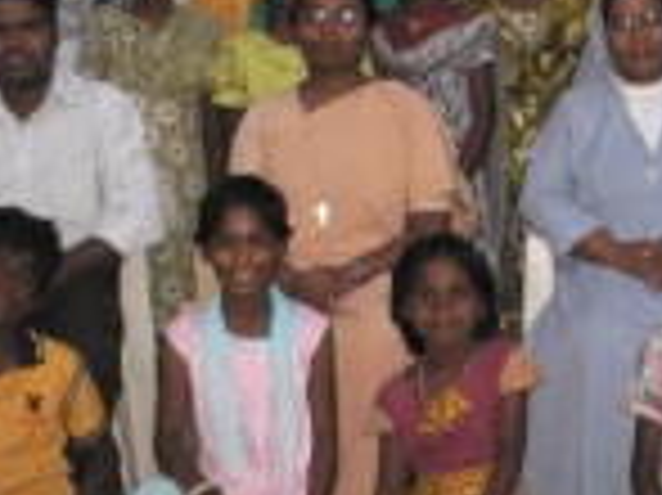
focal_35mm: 107
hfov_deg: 18.2
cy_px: 40
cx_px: 572
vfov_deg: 13.7
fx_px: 2045
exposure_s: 1/60
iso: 400
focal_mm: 5.8
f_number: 2.8
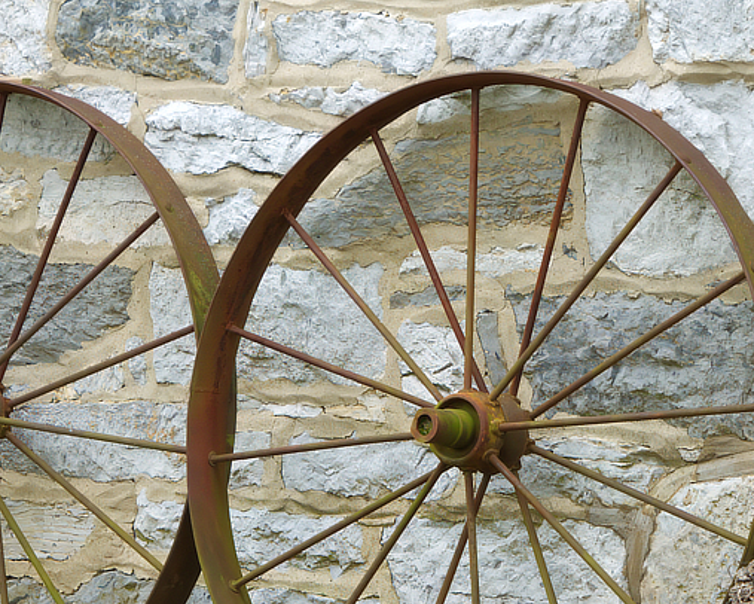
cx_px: 330
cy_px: 390
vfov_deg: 7.8
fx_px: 4442
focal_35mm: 199
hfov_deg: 9.7
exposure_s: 1/125
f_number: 13
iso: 800
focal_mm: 70
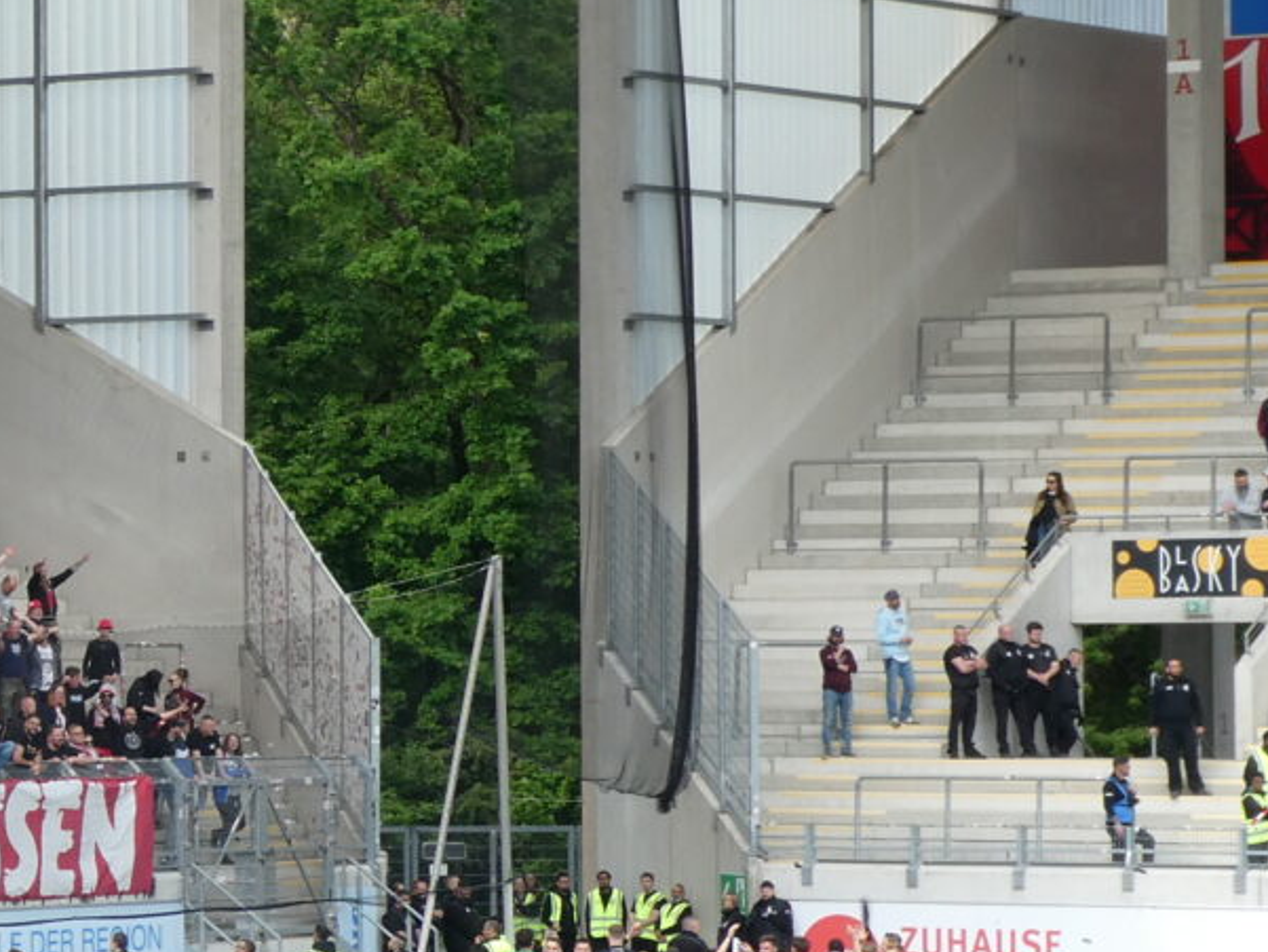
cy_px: 540
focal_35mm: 197
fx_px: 7218
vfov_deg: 7.5
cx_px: -312
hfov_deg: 9.9
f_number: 4.6
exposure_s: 1/125
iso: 80
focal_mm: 13.2
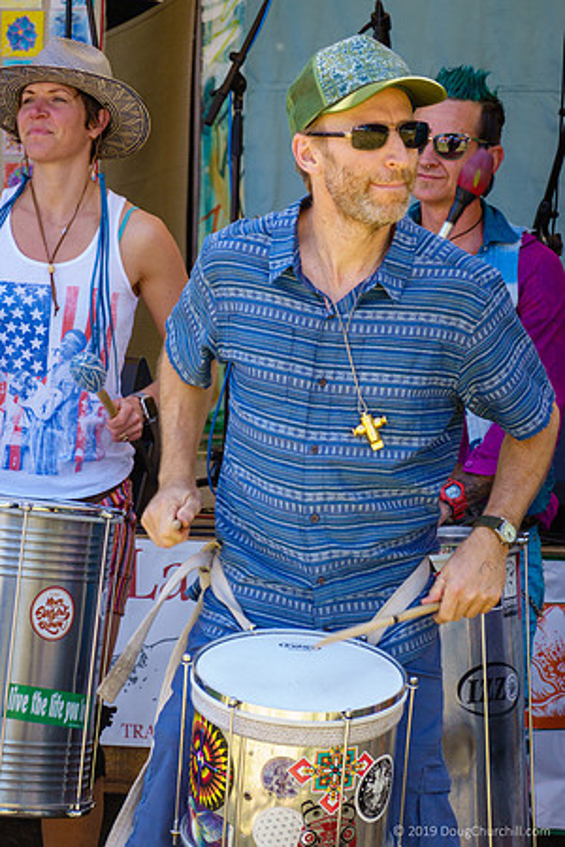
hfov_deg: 7.7
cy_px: 424
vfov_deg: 11.5
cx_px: 282
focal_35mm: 179
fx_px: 4214
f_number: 4.5
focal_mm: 64.75
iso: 250
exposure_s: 1/200
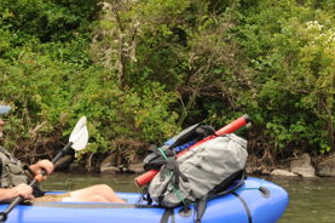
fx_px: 939
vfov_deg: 13.4
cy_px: 29
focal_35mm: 101
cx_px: 256
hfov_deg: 20.1
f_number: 10
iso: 200
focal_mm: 35
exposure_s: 1/80
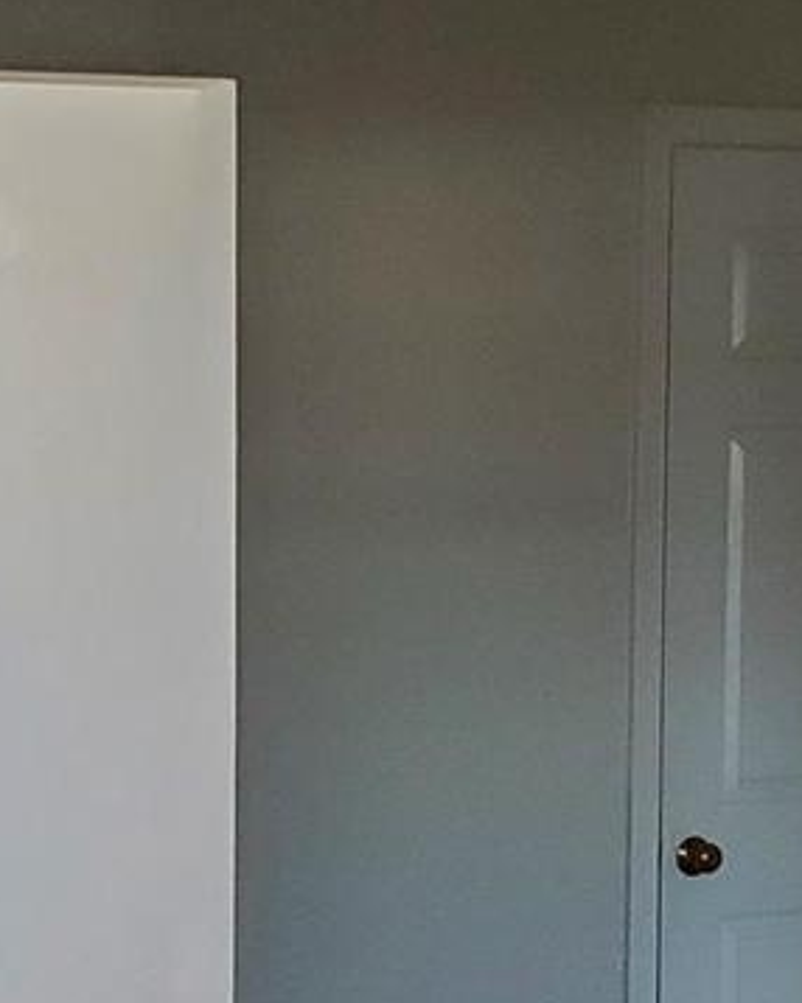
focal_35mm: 109
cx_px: 22
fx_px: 3237
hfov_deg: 13.9
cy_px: 969
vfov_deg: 17.3
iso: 320
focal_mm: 4.3
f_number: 2.4
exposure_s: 1/85
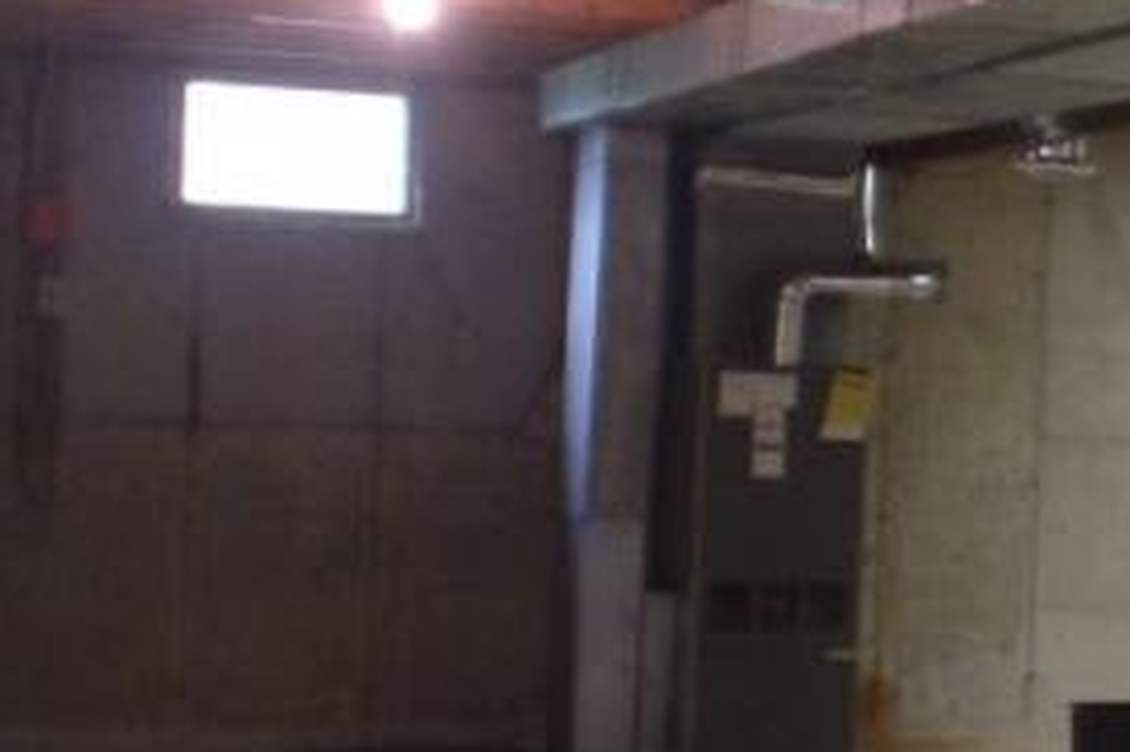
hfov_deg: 21.2
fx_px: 2792
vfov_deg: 15.3
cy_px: 337
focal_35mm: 89
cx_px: 1368
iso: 320
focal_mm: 4.1
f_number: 2.8
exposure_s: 1/30
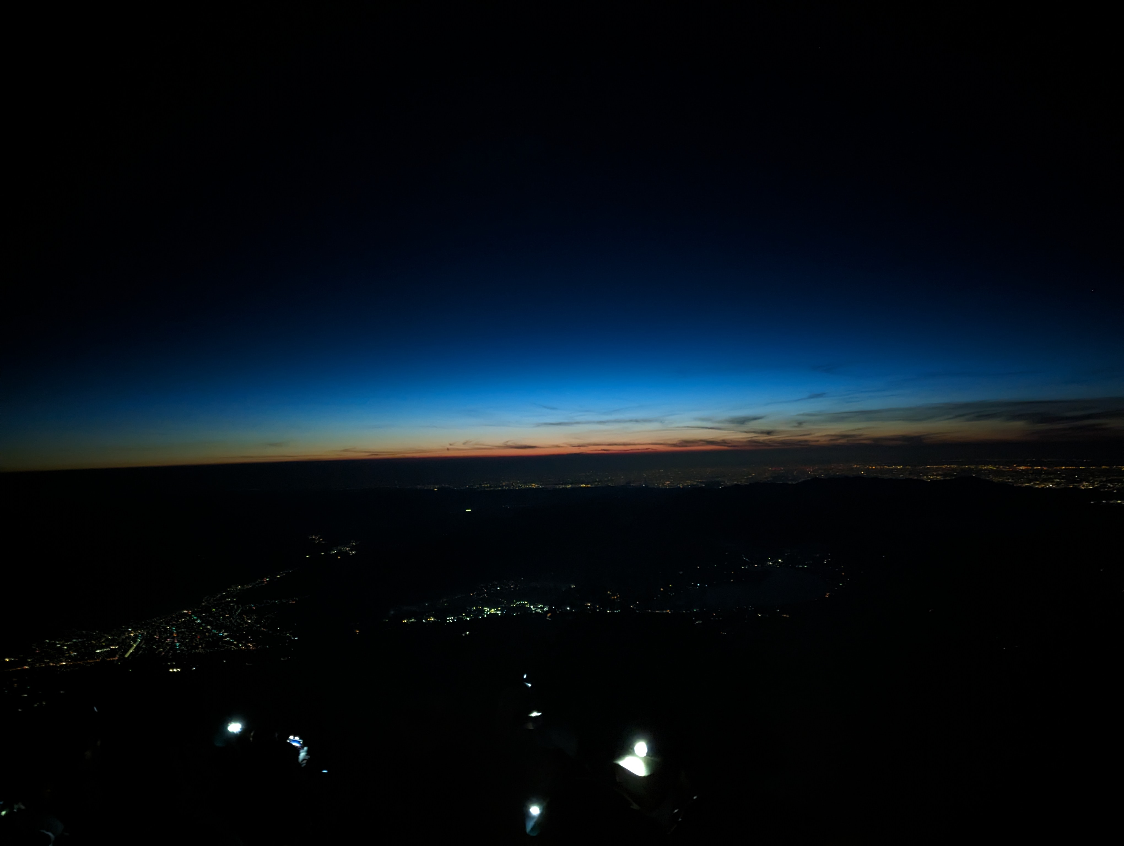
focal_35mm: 24
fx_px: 780
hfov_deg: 71.5
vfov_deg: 56.9
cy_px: 423
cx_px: 562
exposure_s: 1/23.8
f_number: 1.85
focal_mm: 6.81
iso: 4744
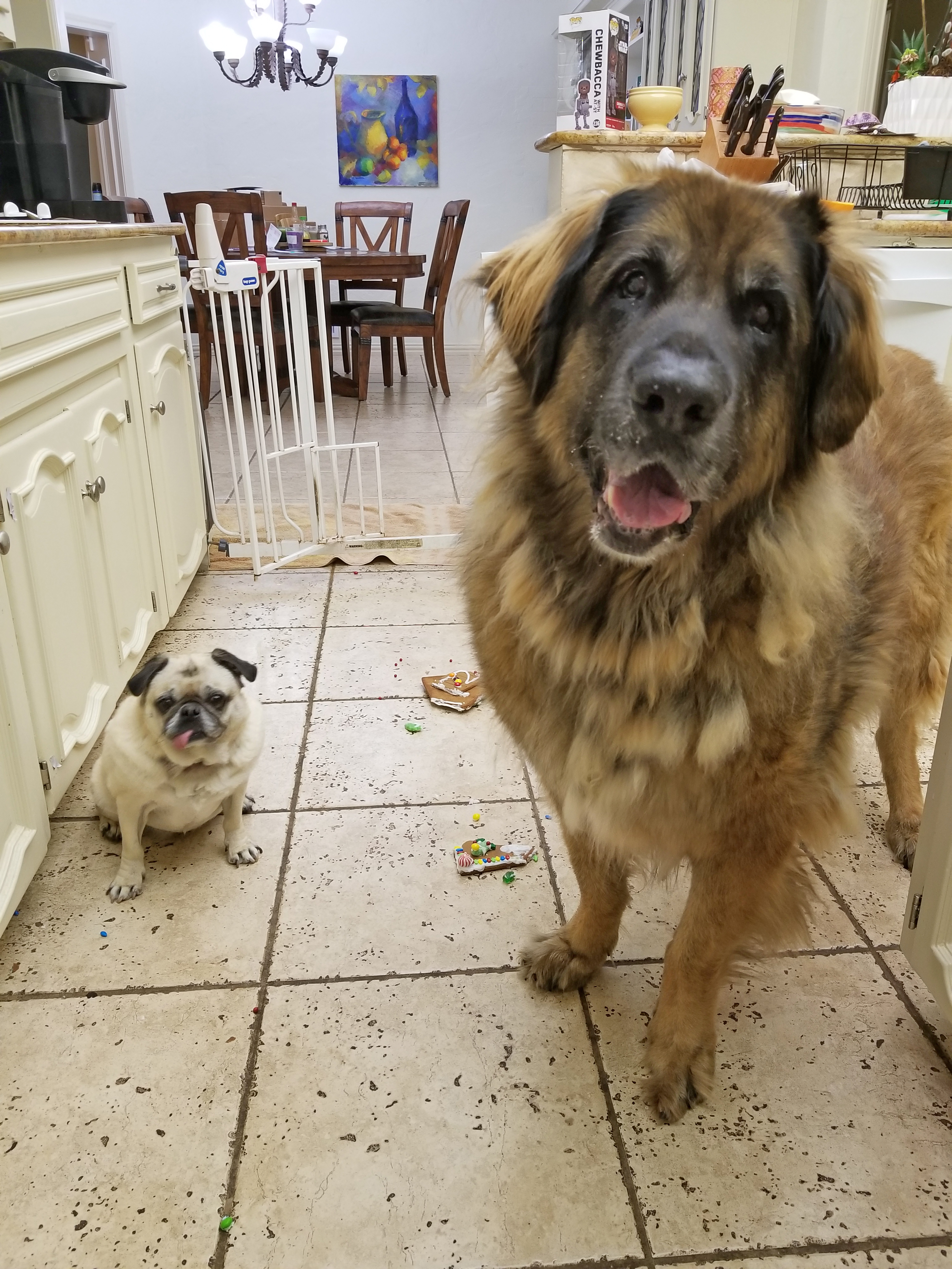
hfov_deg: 53.1
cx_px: 476
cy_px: 634
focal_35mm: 26
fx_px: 953
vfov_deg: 67.3
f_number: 1.7
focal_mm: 4.25
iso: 160
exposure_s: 1/40
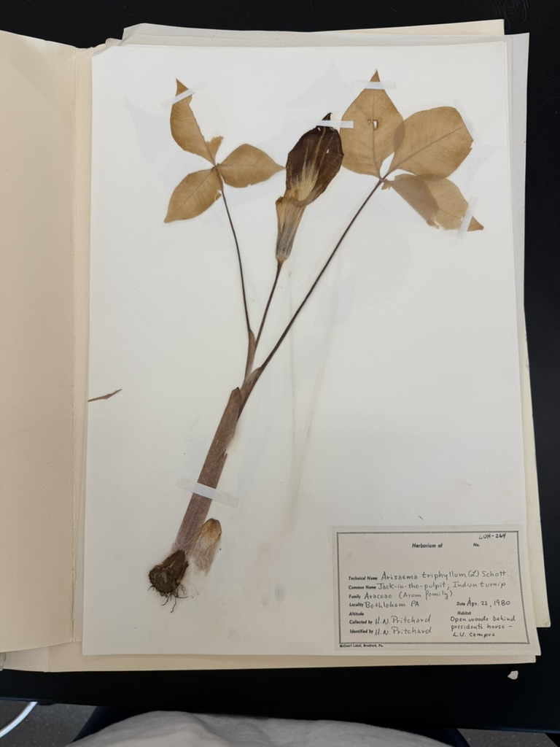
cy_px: 374
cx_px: 280
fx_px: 518
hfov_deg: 56.8
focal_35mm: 24
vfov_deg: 71.6
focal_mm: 6.76
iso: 64
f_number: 1.78
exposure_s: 1/261
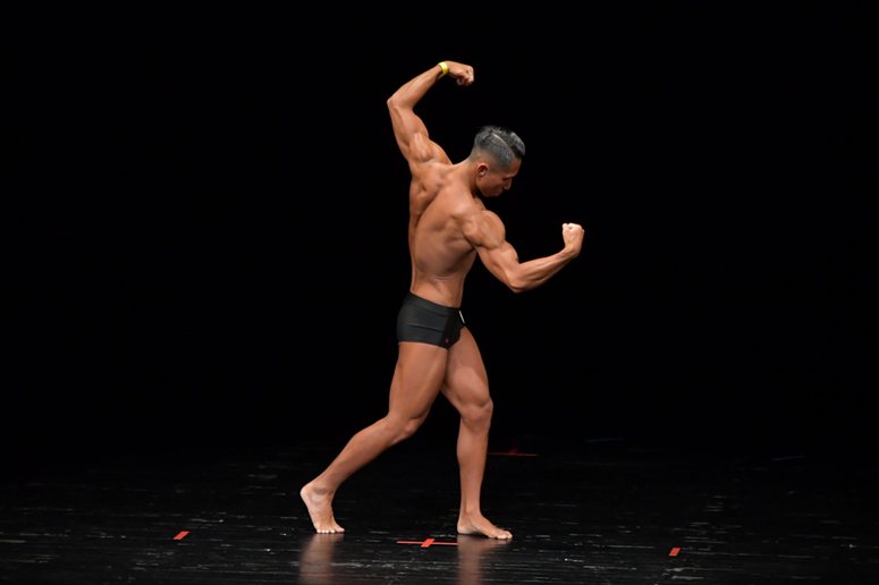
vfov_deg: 5.1
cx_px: 440
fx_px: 6589
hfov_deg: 7.6
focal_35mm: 270
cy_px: 292
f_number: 5.6
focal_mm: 180
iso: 3200
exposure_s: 1/400
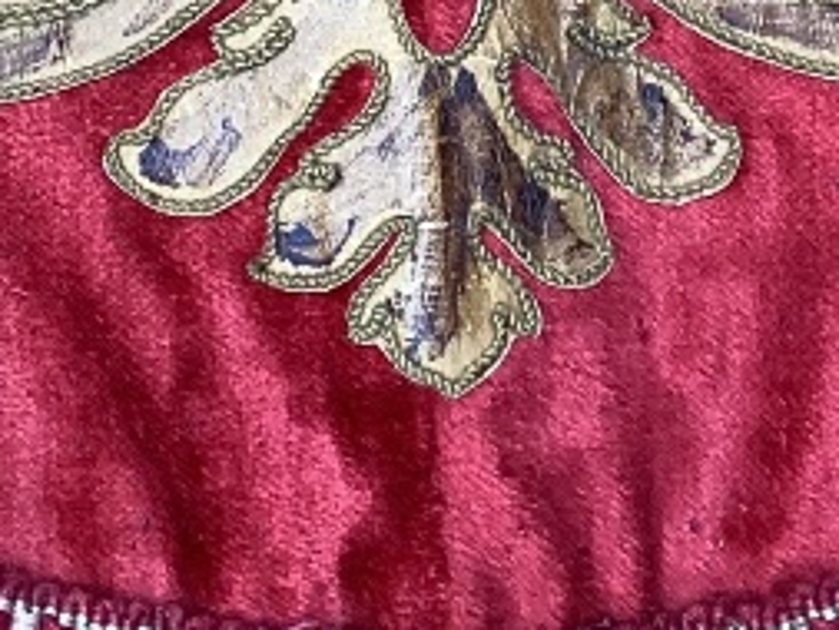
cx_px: 550
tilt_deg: -79.7
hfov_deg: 13.4
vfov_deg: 9.5
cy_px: -587
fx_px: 3565
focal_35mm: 147
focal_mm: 3.3
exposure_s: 1/120
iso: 40
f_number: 2.4
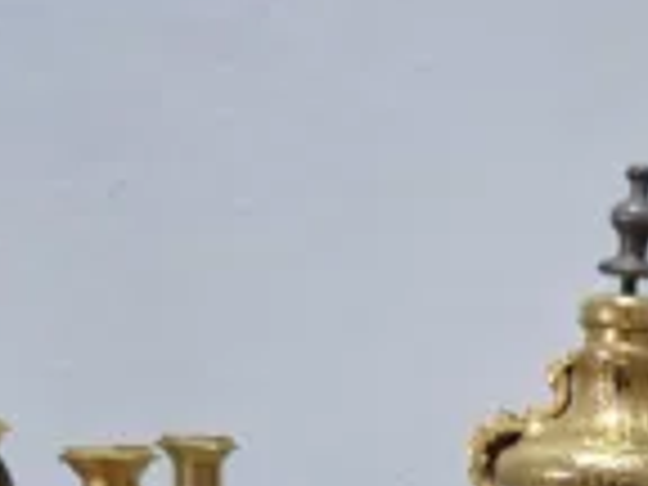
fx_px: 1909
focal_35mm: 102
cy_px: 918
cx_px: 702
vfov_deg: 12.9
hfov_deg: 18.6
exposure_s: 1/100
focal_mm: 5.54
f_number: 1.8
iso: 200
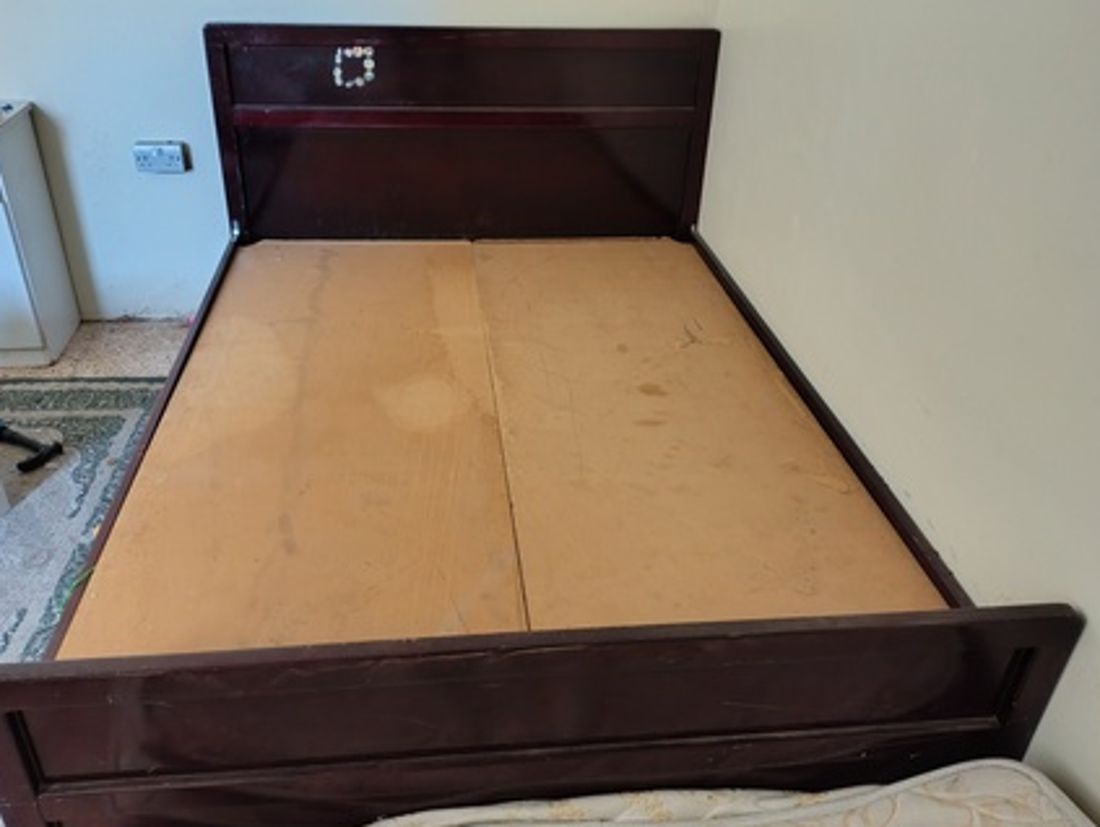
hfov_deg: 65.2
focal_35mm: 27
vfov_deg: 51.4
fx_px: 859
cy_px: 402
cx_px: 516
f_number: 1.7
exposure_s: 1/40.1
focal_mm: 4.71
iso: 2084
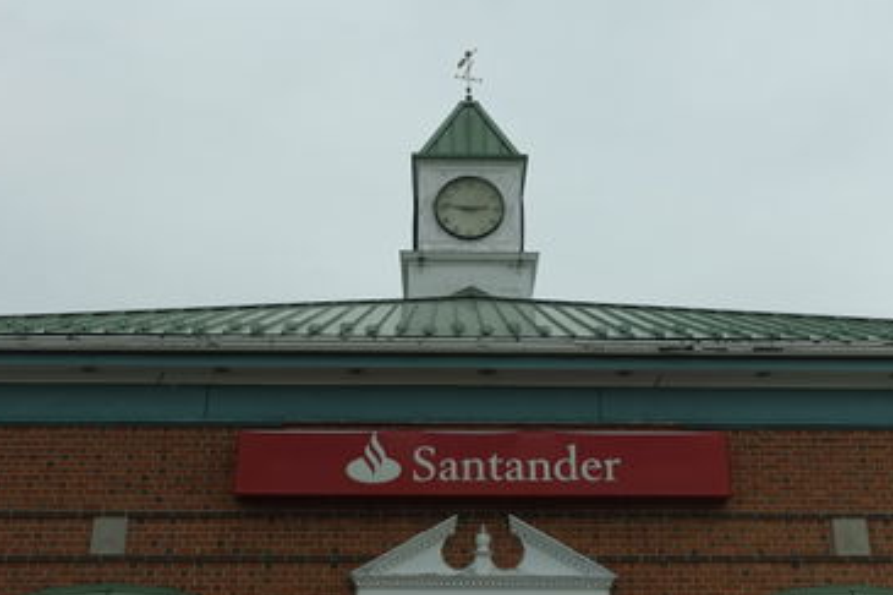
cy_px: 274
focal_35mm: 46
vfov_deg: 29.2
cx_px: 477
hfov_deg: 42.7
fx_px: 1140
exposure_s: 1/800
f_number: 3.5
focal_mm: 12.81
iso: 125
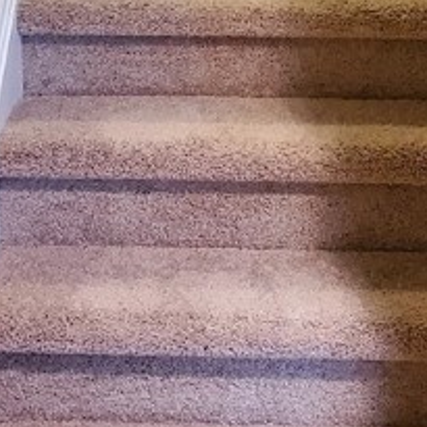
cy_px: -108
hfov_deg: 20.2
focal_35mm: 86
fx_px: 1200
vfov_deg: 18.9
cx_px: 242
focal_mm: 4.3
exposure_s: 1/39
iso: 640
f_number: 1.5
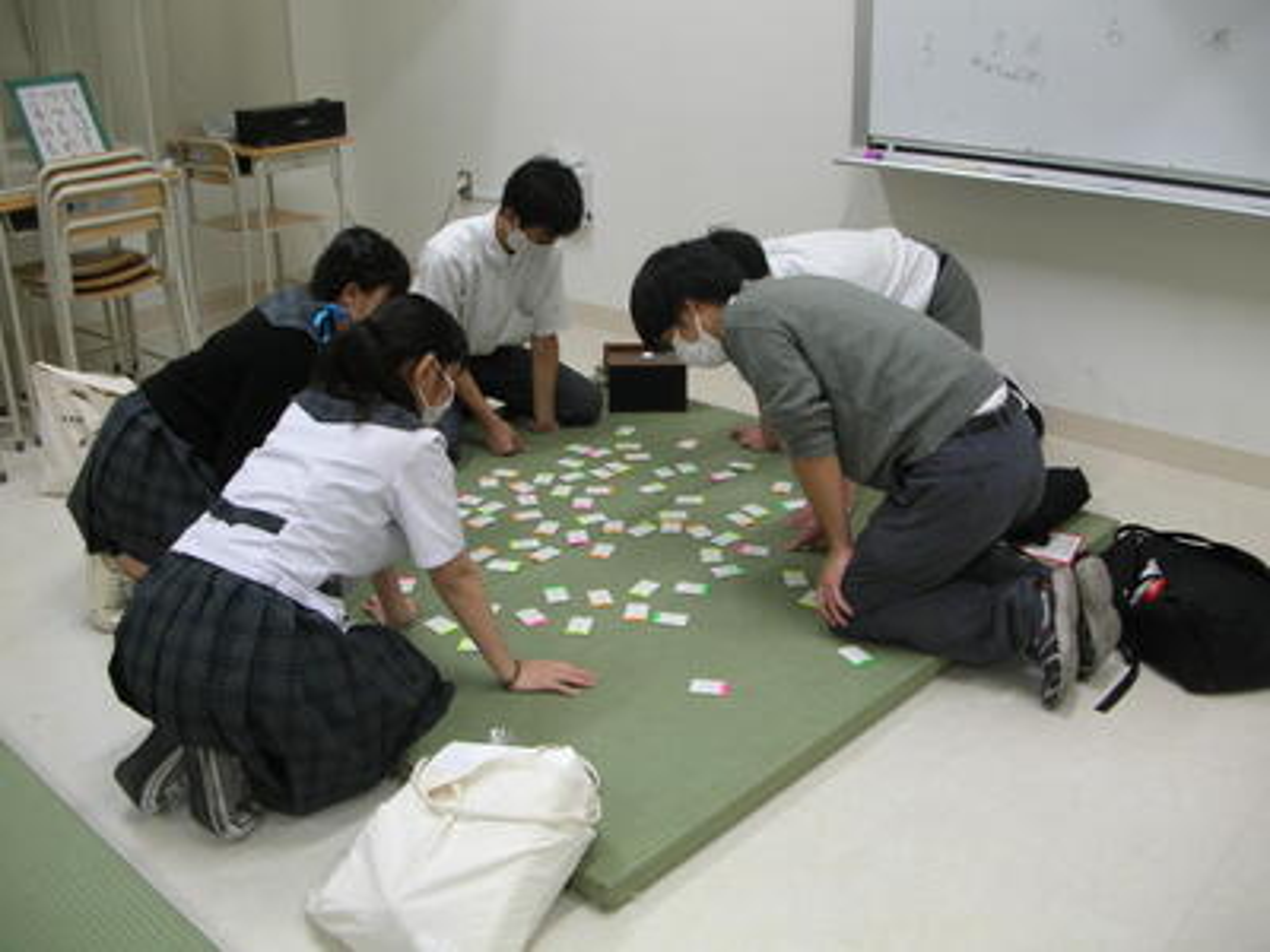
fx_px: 1284
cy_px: 476
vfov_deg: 40.7
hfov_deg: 52.6
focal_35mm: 35
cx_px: 635
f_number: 2.8
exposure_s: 1/12
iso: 50
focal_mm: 5.8
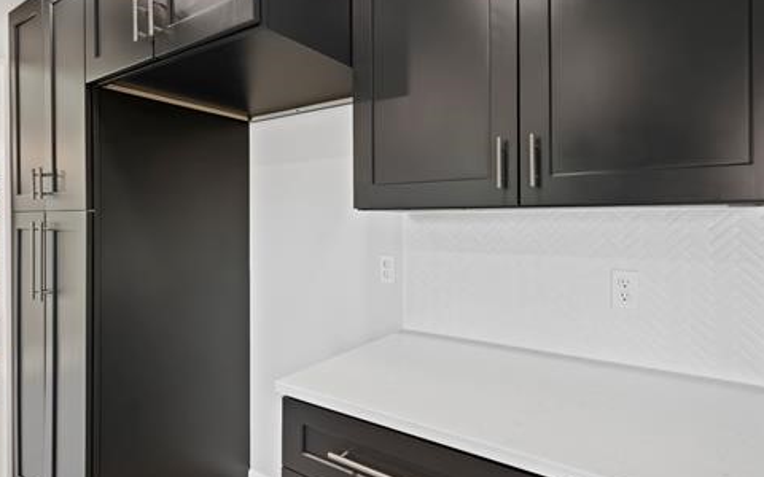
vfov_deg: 60.5
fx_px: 410
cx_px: 398
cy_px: 239
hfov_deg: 85.9
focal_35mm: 20
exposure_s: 1/6
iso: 800
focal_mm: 14.5
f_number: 8
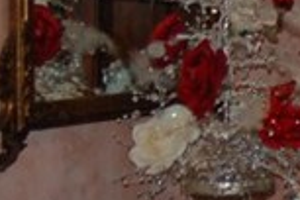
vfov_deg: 4.9
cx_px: 812
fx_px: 2341
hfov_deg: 6.8
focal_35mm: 281
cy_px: 59
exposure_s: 1/60
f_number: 3.3
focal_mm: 28
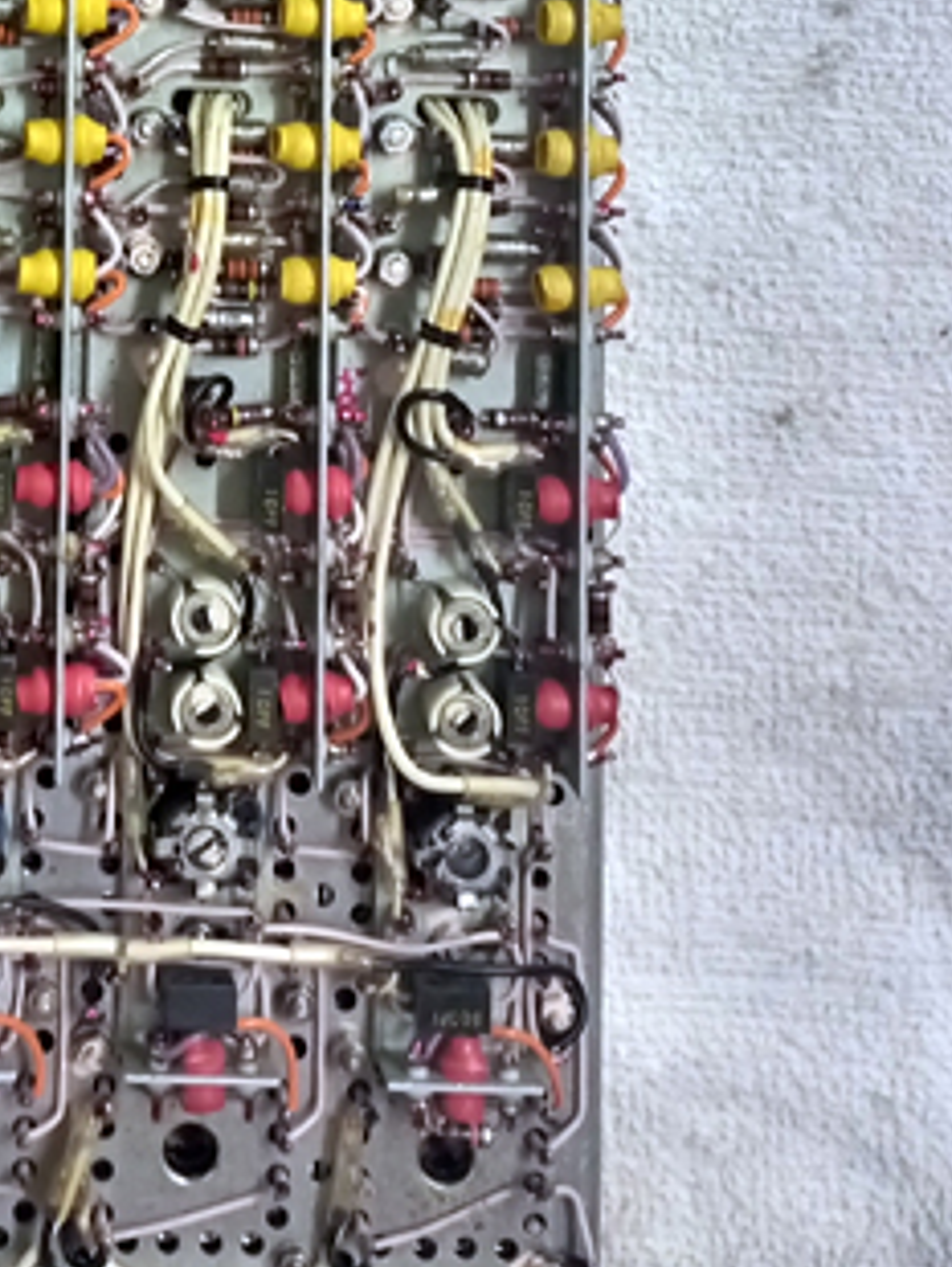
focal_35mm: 67
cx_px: -37
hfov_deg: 21.1
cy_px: -163
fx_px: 2453
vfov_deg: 26.4
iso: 466
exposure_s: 1/25
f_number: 1.8
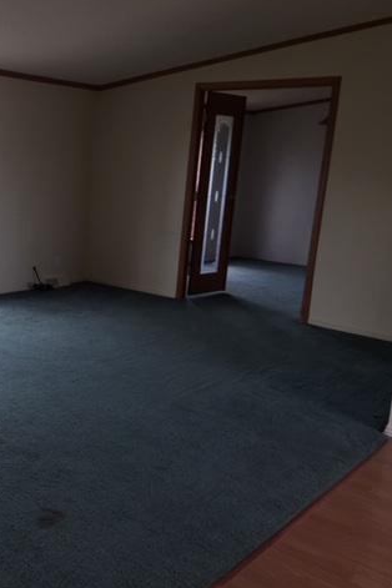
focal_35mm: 41
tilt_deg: -11.4
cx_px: 32
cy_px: 291
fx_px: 670
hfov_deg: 31.0
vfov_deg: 47.4
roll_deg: -1.7
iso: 32
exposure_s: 1/60
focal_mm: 4.15
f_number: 2.2
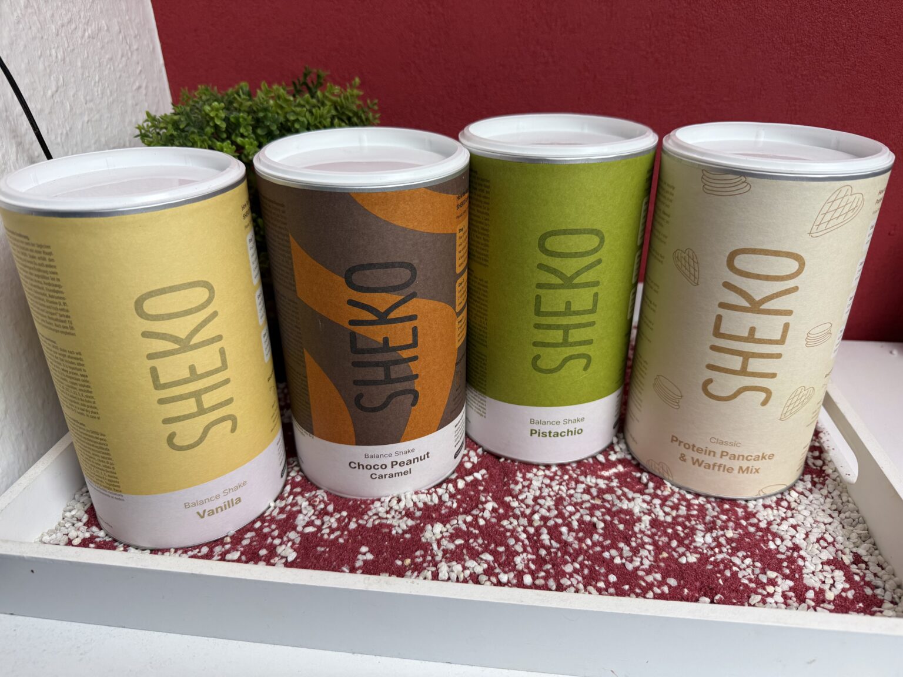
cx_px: 452
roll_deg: +0.1
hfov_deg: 71.6
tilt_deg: -27.1
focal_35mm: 24
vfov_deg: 56.8
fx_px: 626
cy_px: 338
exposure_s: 1/100
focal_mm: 6.76
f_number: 1.78
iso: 80
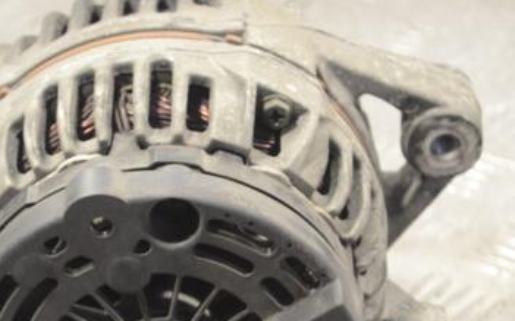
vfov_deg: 9.1
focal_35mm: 144
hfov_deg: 14.5
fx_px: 2018
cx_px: 157
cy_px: 290
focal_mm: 55
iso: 720
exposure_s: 1/30
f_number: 5.6
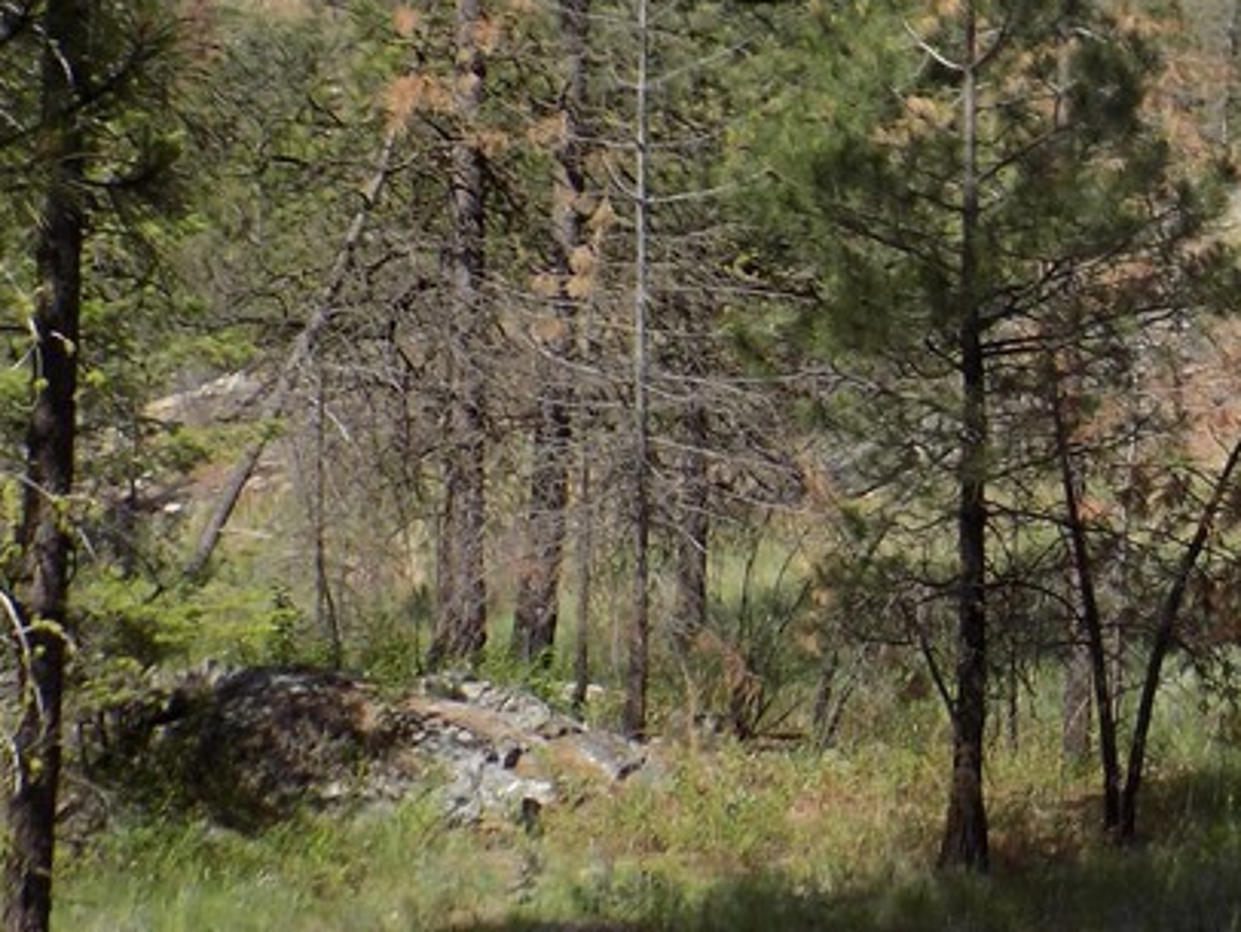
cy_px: 345
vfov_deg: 11.3
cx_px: 1544
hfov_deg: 14.5
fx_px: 4699
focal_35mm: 131
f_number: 3.9
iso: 80
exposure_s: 1/500
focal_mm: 9.3
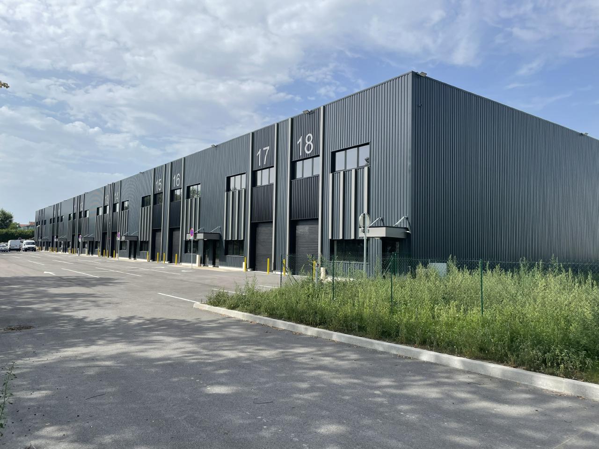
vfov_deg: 53.1
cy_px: 224
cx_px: 300
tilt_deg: +3.7
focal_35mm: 26
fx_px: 450
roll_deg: -0.2
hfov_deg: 67.3
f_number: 1.6
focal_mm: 4.2
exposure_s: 1/3509
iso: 32
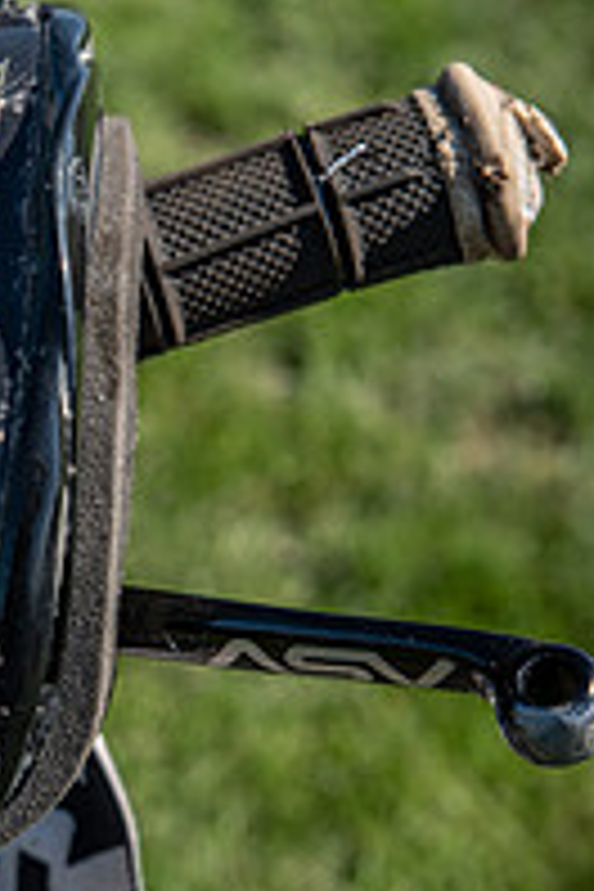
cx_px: -4
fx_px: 3489
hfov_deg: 9.7
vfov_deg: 14.5
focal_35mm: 141
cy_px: 490
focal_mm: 62
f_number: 8
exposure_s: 1/160
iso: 100
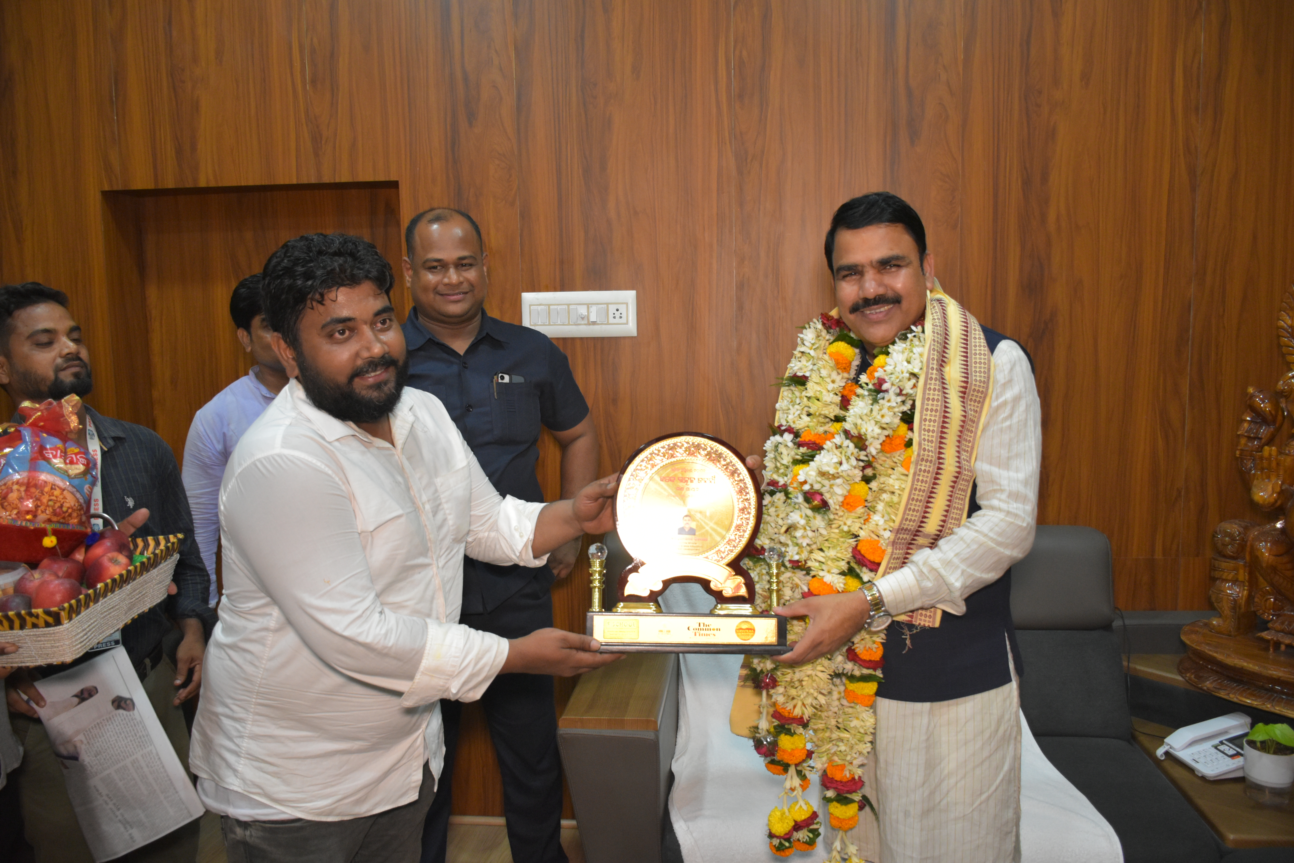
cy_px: 432
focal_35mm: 27
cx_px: 647
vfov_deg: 47.9
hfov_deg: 67.4
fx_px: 970
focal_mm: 18
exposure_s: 1/100
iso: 1600
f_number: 3.5
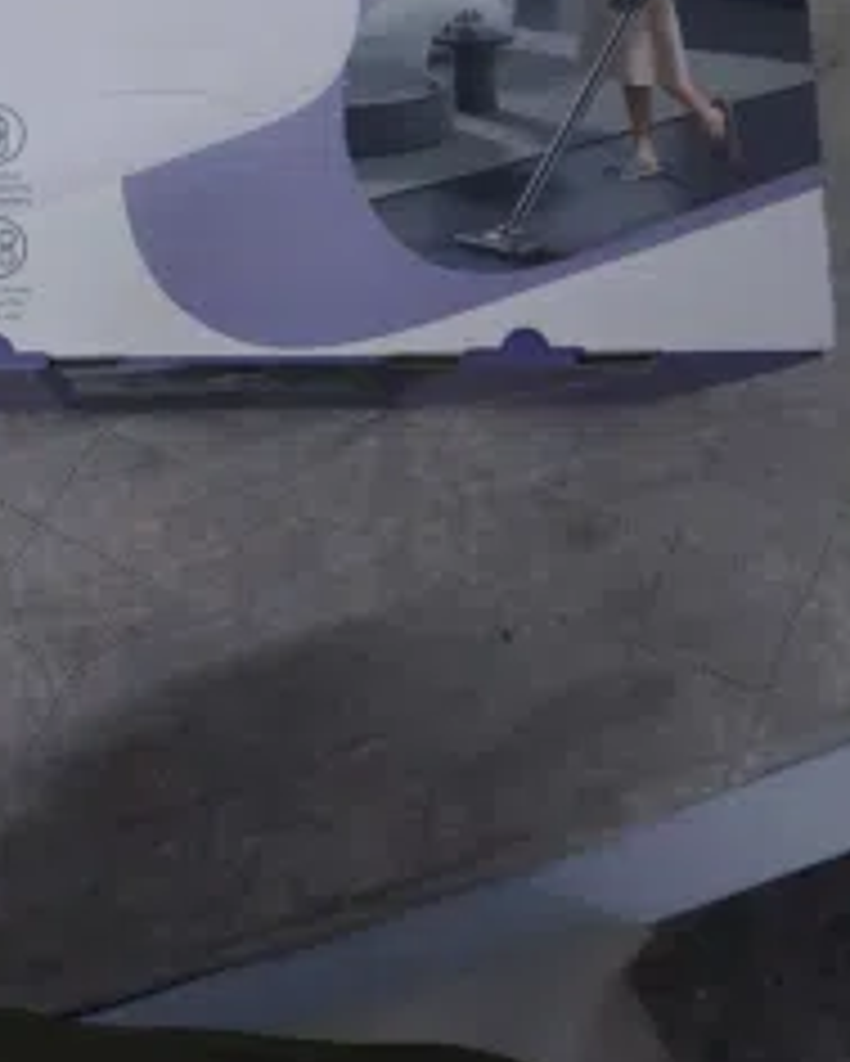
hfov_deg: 37.9
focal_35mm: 38
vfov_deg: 47.2
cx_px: 180
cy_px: 356
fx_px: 1194
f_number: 1.8
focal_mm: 5.06
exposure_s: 1/50
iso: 640
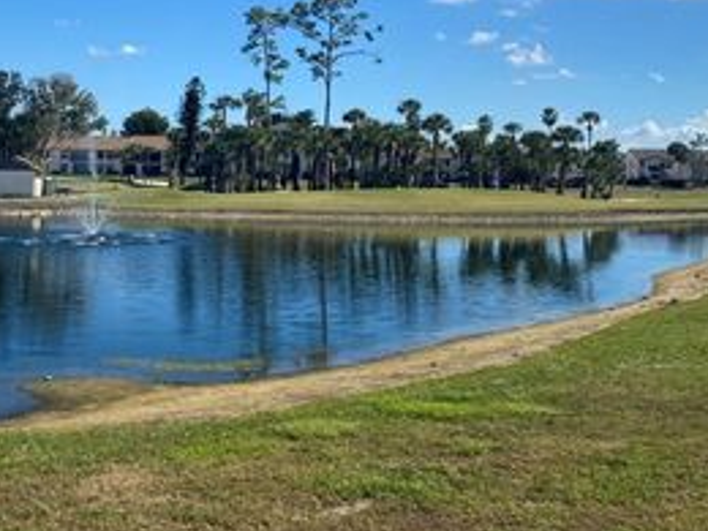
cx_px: 278
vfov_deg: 28.7
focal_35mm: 50
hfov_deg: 38.0
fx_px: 1023
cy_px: 138
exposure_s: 1/3497
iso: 32
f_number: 1.8
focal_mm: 4.25
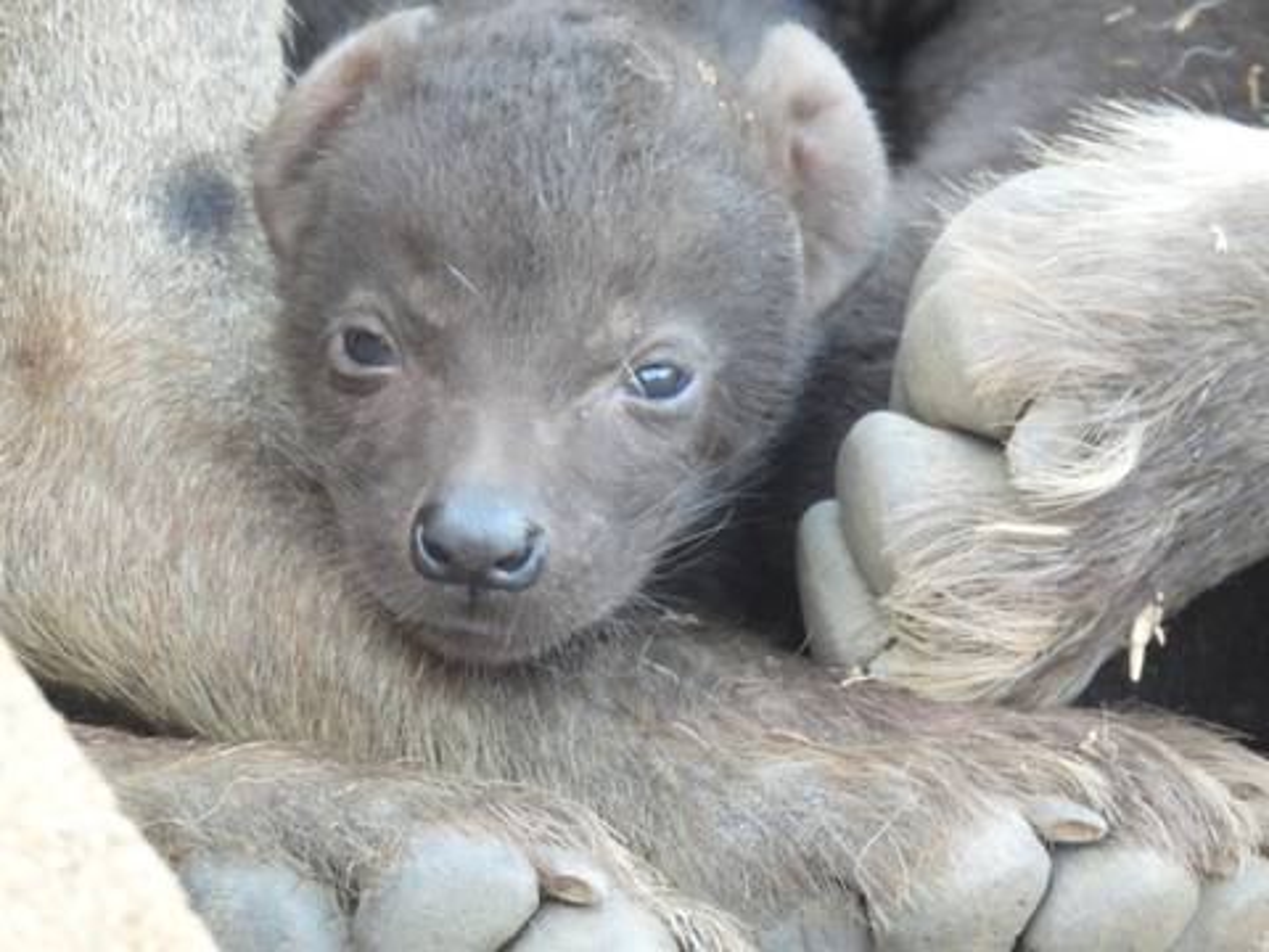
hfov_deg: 1.7
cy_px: 476
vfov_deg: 1.2
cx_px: 634
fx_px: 43991
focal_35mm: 1200
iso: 1000
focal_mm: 214
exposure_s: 1/30
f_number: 6.3
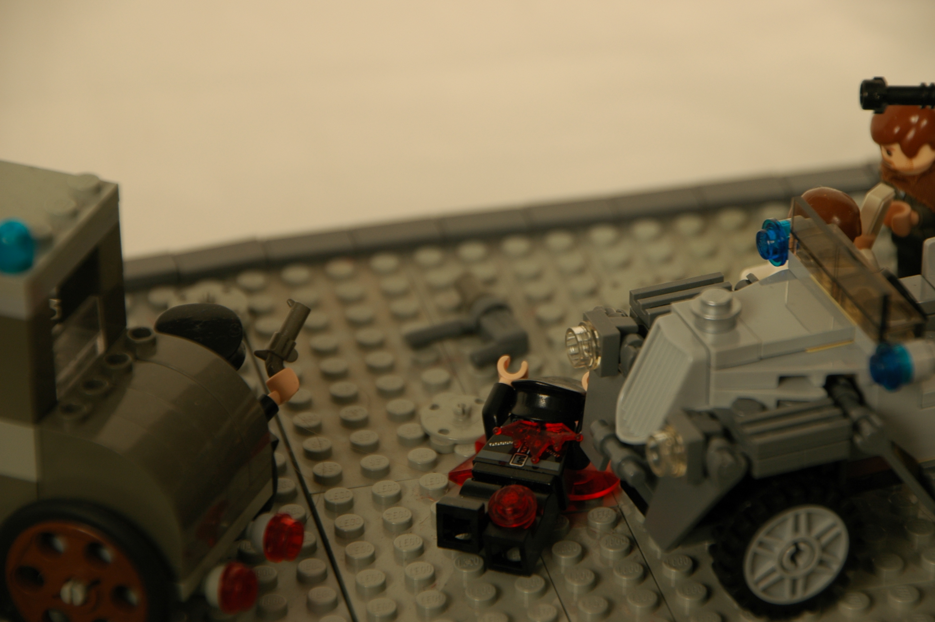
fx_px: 5449
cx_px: 468
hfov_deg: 9.8
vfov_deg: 6.5
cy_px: 311
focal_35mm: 210
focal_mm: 140
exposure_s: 1/60
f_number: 6
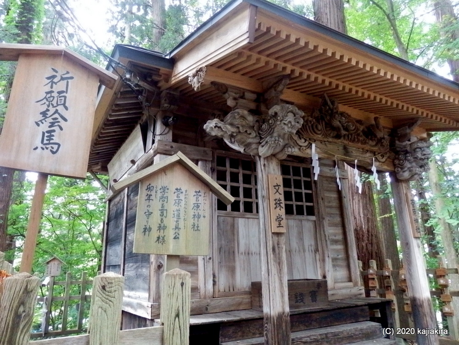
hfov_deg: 69.4
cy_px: 172
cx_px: 230
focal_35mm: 25
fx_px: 331
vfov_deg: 54.9
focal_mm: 4.5
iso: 1250
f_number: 3
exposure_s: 1/125
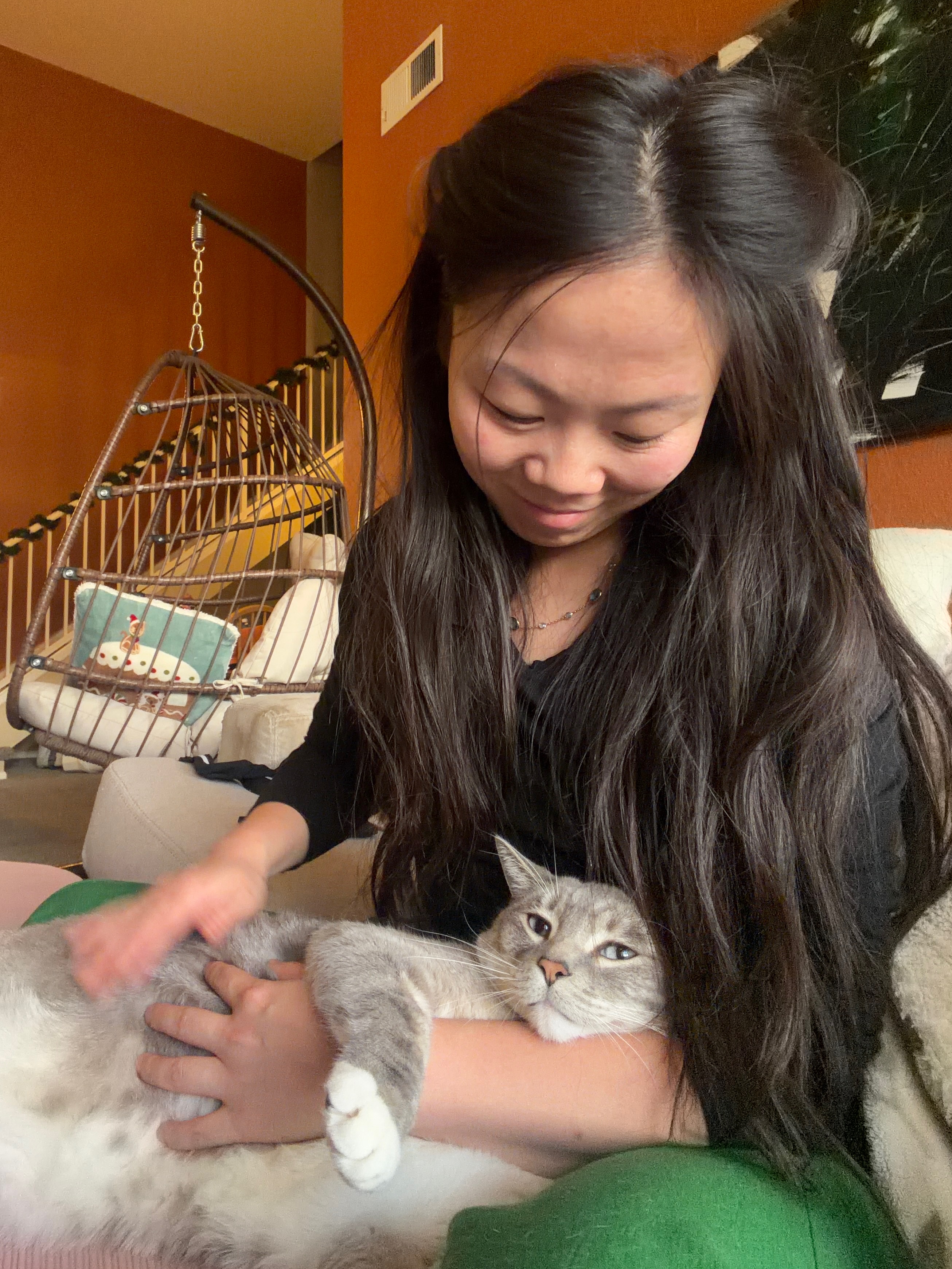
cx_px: 411
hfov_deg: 60.9
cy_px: 566
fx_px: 807
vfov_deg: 76.1
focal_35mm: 22
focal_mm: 2.71
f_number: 1.9
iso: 250
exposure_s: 1/60
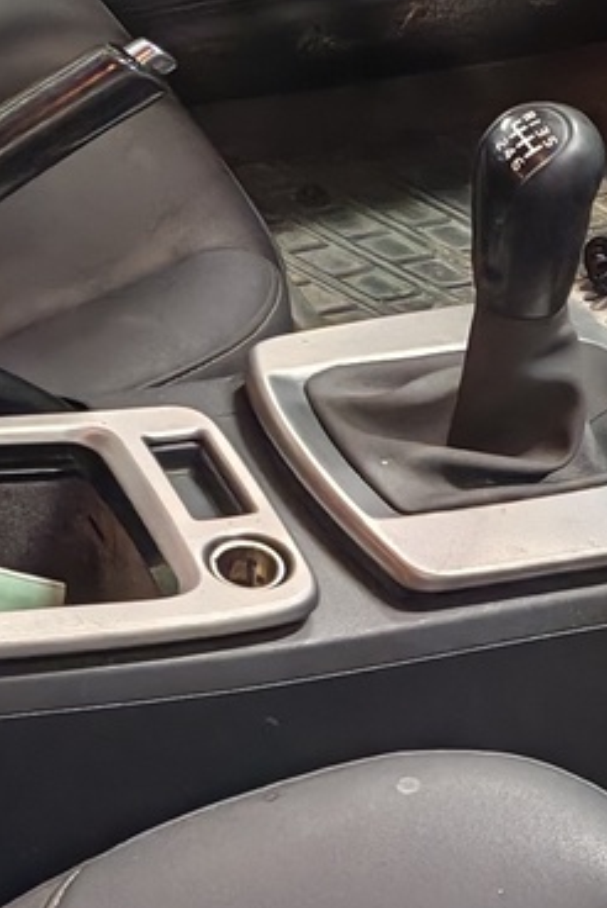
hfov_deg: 11.0
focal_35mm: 122
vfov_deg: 16.7
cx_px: 745
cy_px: 708
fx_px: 3080
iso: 1000
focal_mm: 5.52
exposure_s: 1/20
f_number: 1.95
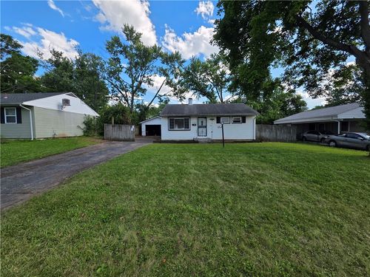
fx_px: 139
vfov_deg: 89.9
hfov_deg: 106.2
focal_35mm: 13
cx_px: 185
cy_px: 138
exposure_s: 1/1111
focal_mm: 2.2
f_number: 1.9
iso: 40
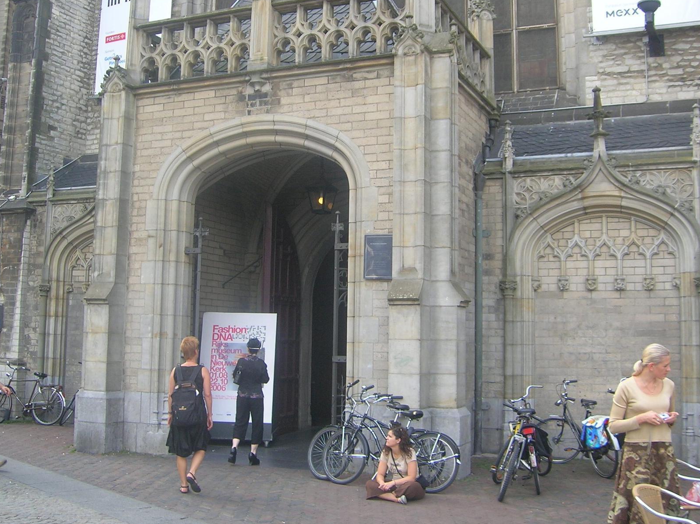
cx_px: 347
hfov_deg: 45.8
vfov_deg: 35.0
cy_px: 220
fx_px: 828
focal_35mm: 41
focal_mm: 5.7
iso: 50
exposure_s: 1/95
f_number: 2.9
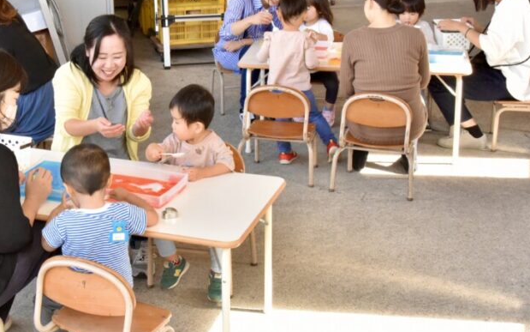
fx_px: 852
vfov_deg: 22.0
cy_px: 136
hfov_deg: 33.9
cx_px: 135
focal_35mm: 59
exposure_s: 1/320
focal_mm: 35
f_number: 13
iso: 6400
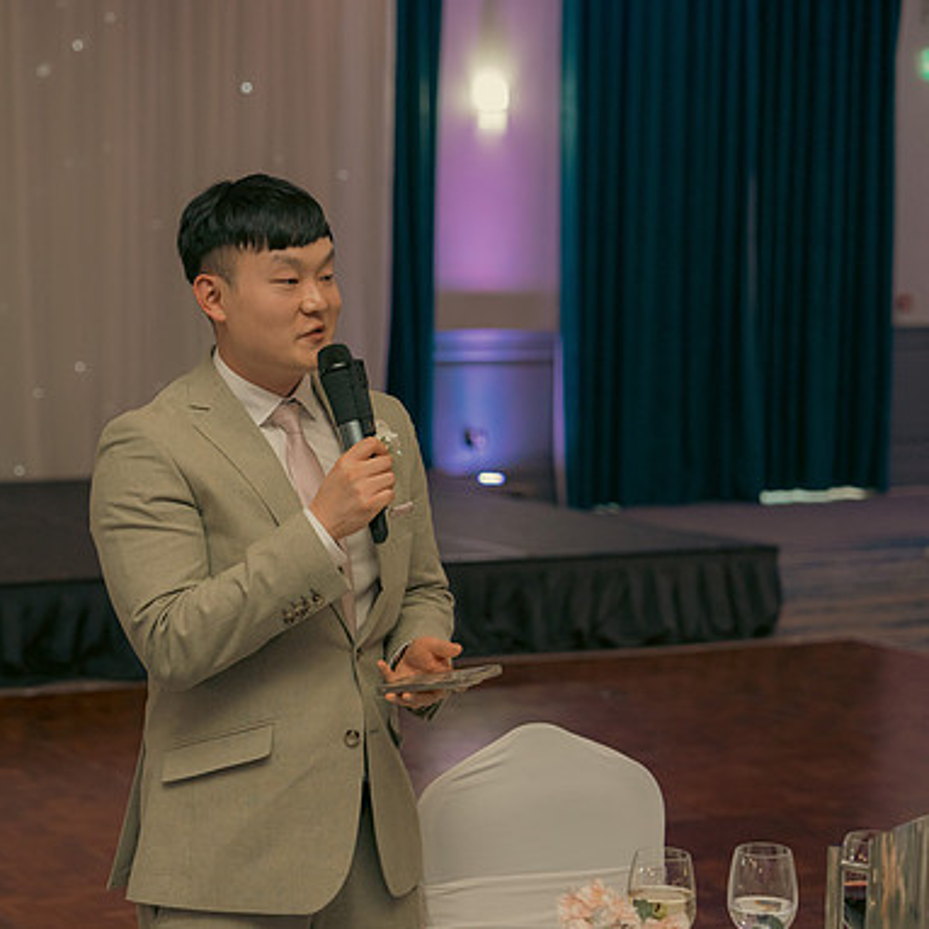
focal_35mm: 90
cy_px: 462
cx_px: 313
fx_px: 2733
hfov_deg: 19.2
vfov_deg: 19.3
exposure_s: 1/160
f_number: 3.5
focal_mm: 70
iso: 2500
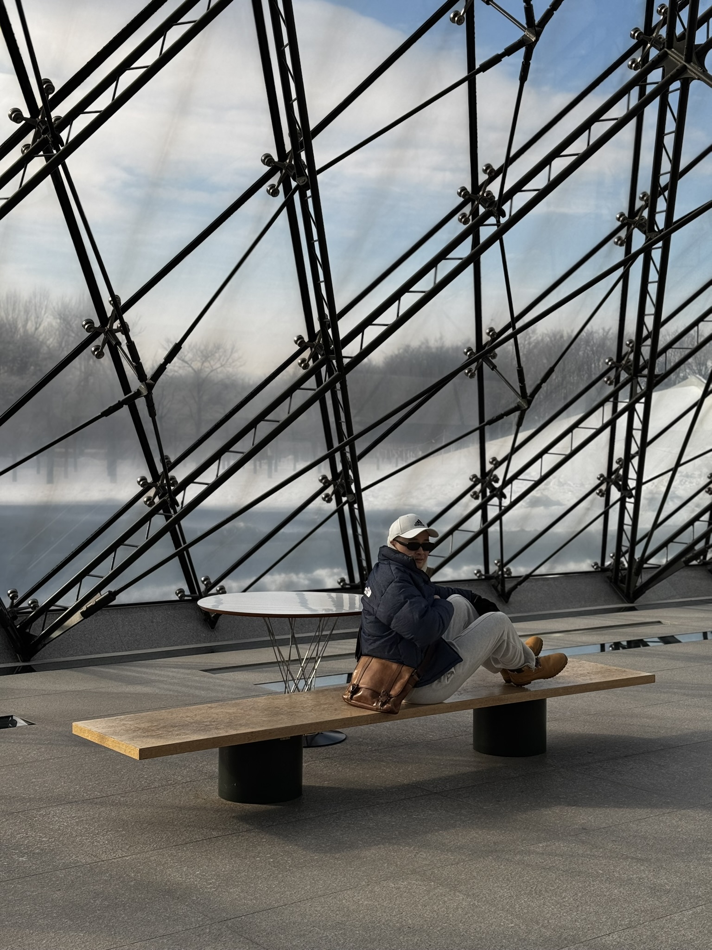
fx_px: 1316
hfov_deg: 30.3
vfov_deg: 39.7
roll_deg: -1.1
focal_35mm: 48
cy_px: 475
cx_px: 356
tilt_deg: -0.1
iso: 64
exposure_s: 1/2717
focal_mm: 6.76
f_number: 1.78
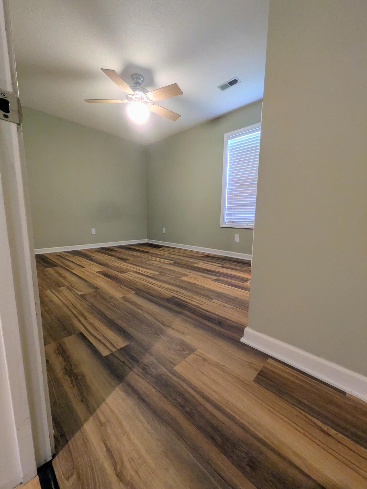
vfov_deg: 102.0
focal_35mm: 14
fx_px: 198
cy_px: 244
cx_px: 184
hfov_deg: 85.7
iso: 211
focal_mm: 1.83
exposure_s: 1/24
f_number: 2.2
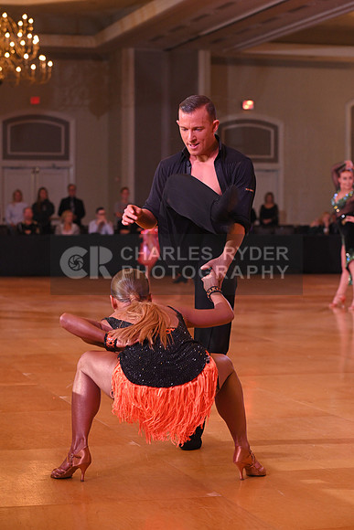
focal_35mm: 92
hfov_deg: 14.9
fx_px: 1356
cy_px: 265
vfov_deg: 22.1
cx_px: 177
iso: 2500
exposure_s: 1/200
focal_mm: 92
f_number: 5.6
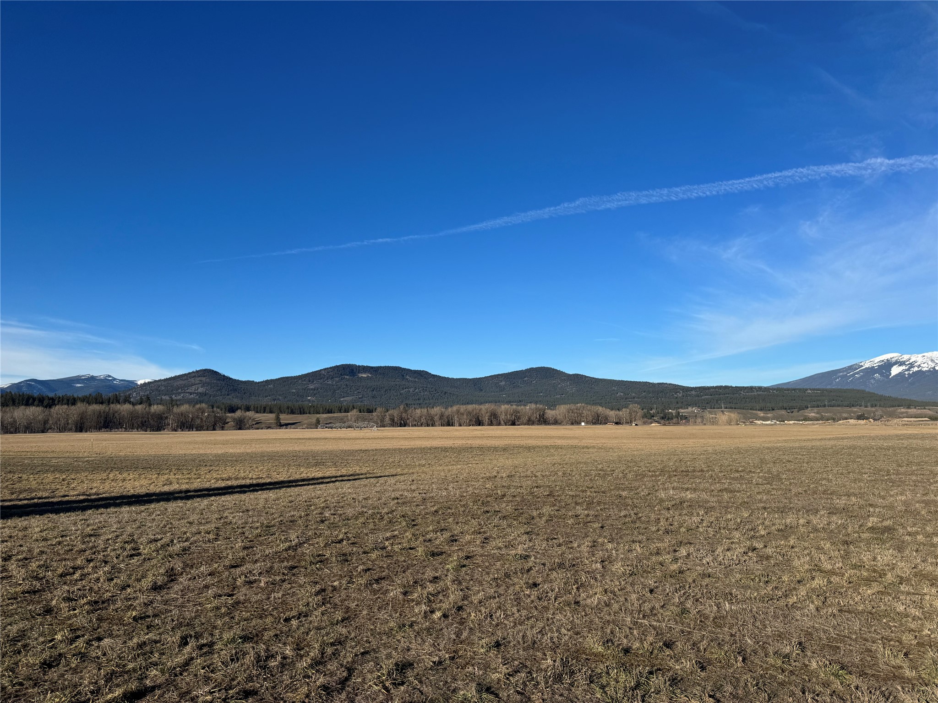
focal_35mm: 24
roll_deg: +1.9
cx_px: 469
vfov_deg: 56.8
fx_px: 650
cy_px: 352
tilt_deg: +6.5
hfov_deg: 71.6
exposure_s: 1/5814
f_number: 1.78
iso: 80
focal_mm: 6.76
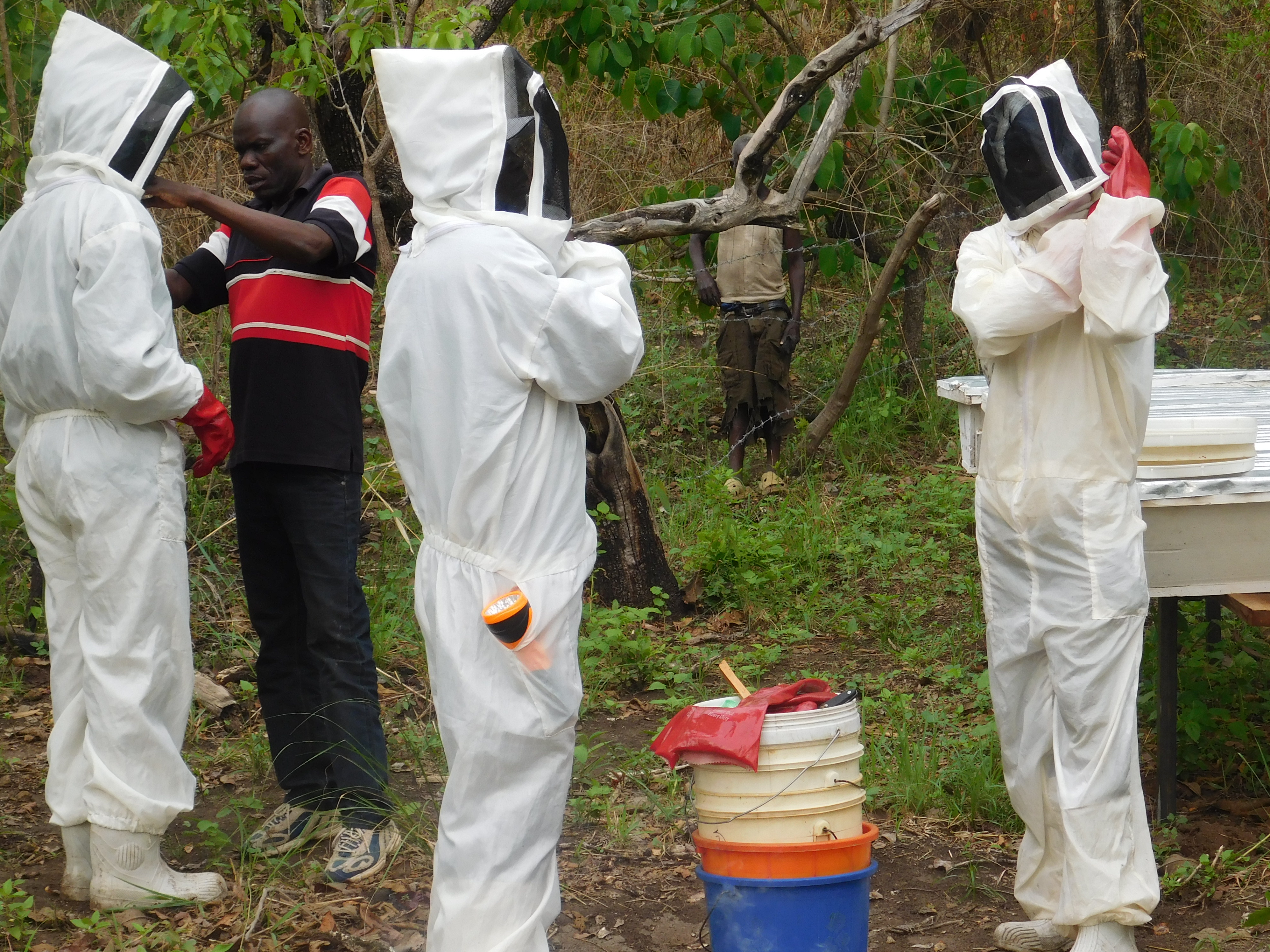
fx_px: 3008
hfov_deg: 23.8
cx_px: 643
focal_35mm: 82
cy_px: 537
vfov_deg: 18.0
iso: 125
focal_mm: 12.6
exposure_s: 1/160
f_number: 4.3
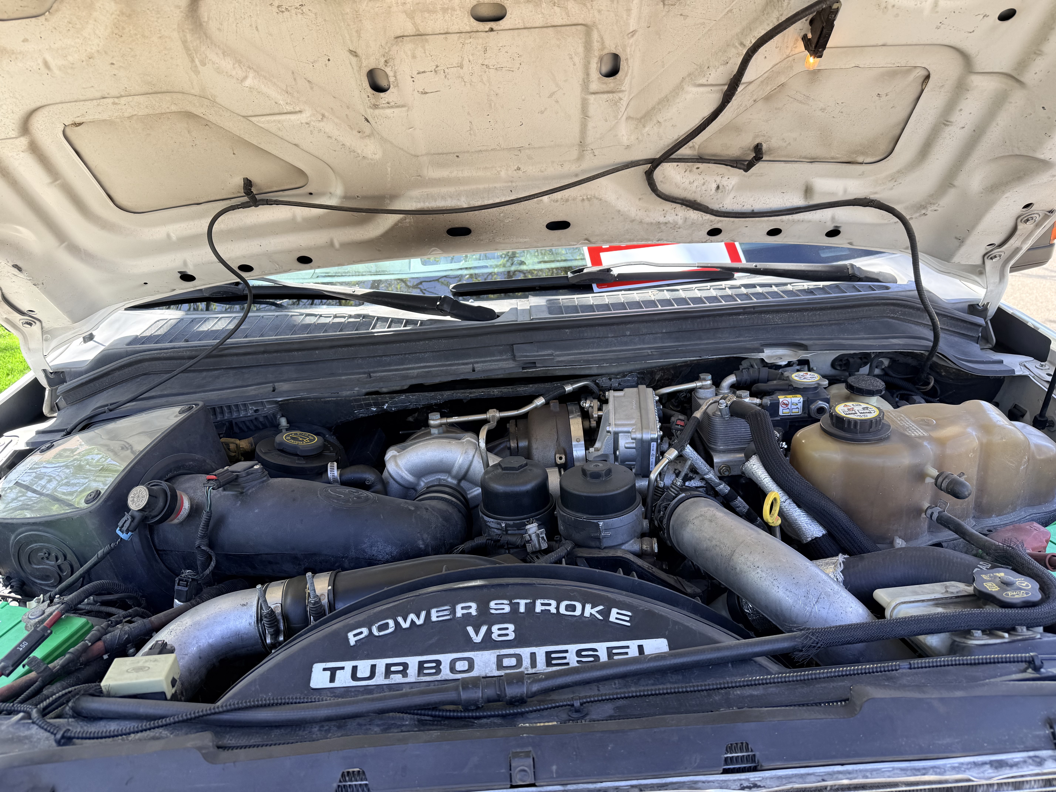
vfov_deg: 56.8
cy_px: 396
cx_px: 528
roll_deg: -1.4
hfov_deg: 71.6
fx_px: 732
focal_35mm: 24
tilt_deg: -26.3
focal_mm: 6.76
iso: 80
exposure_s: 1/246
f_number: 1.78
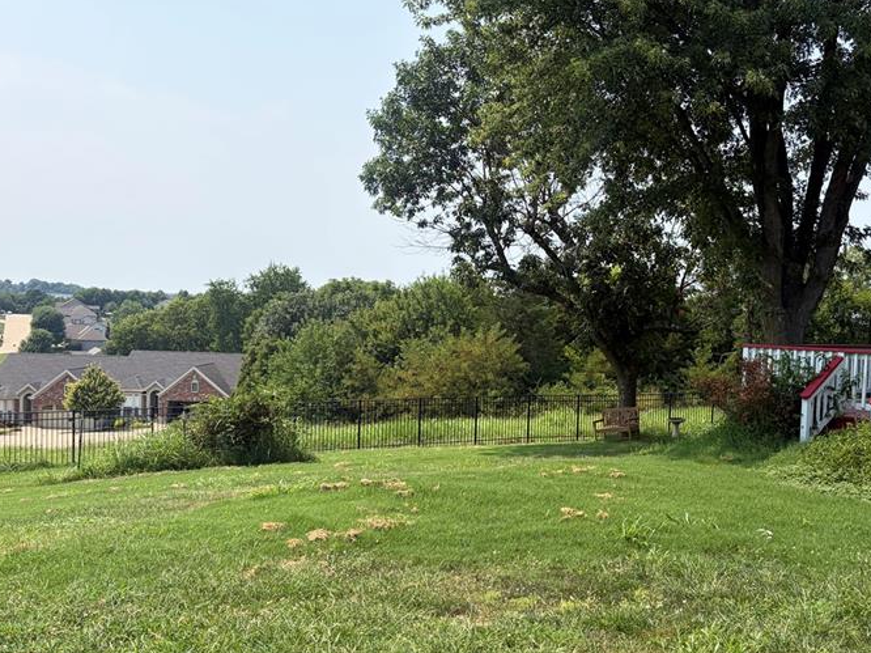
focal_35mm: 40
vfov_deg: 35.9
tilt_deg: -2.8
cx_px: 565
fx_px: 1006
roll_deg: -2.2
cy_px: 372
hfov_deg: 46.2
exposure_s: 1/2985
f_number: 1.6
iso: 50
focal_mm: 5.96
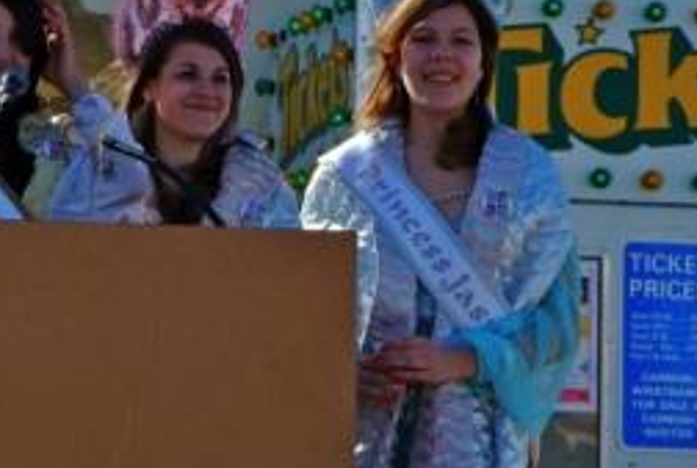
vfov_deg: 7.9
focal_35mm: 174
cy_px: 114
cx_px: 185
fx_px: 3375
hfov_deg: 11.8
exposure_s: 1/750
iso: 160
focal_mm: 65
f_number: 5.6
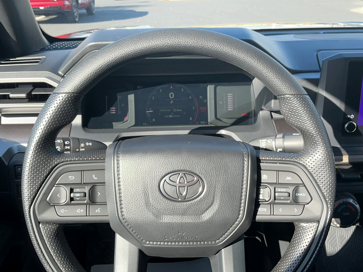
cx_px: 182
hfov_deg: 60.0
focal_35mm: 30
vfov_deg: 46.8
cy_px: 136
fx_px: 315
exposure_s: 1/153
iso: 20
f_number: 1.8
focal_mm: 3
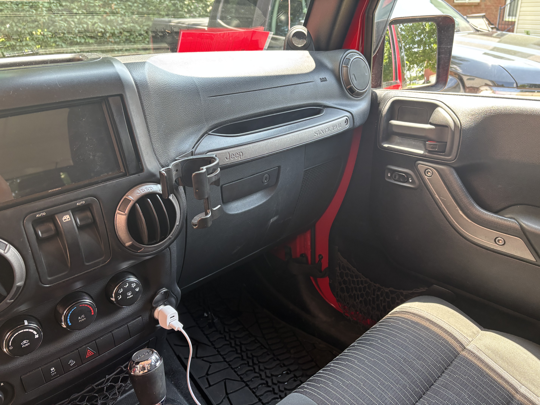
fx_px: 406
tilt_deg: -25.4
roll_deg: +3.5
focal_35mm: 26
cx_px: 270
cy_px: 202
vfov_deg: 53.1
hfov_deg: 67.3
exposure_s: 1/114
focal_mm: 5.96
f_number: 1.6
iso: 125
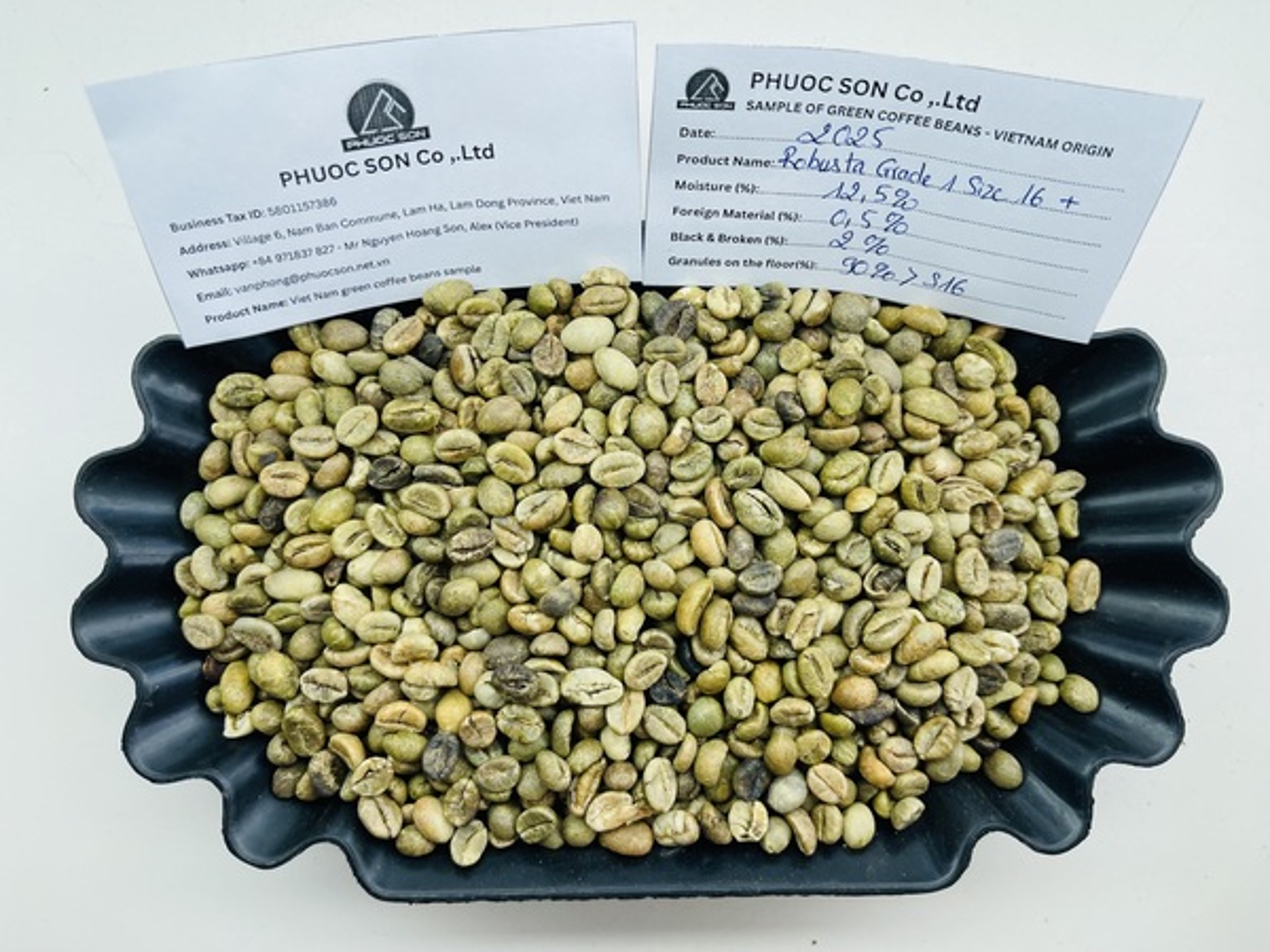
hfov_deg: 69.4
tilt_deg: -85.8
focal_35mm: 25
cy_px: 476
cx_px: 635
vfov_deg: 54.9
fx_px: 917
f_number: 1.6
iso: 32
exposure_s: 1/887
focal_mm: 5.1
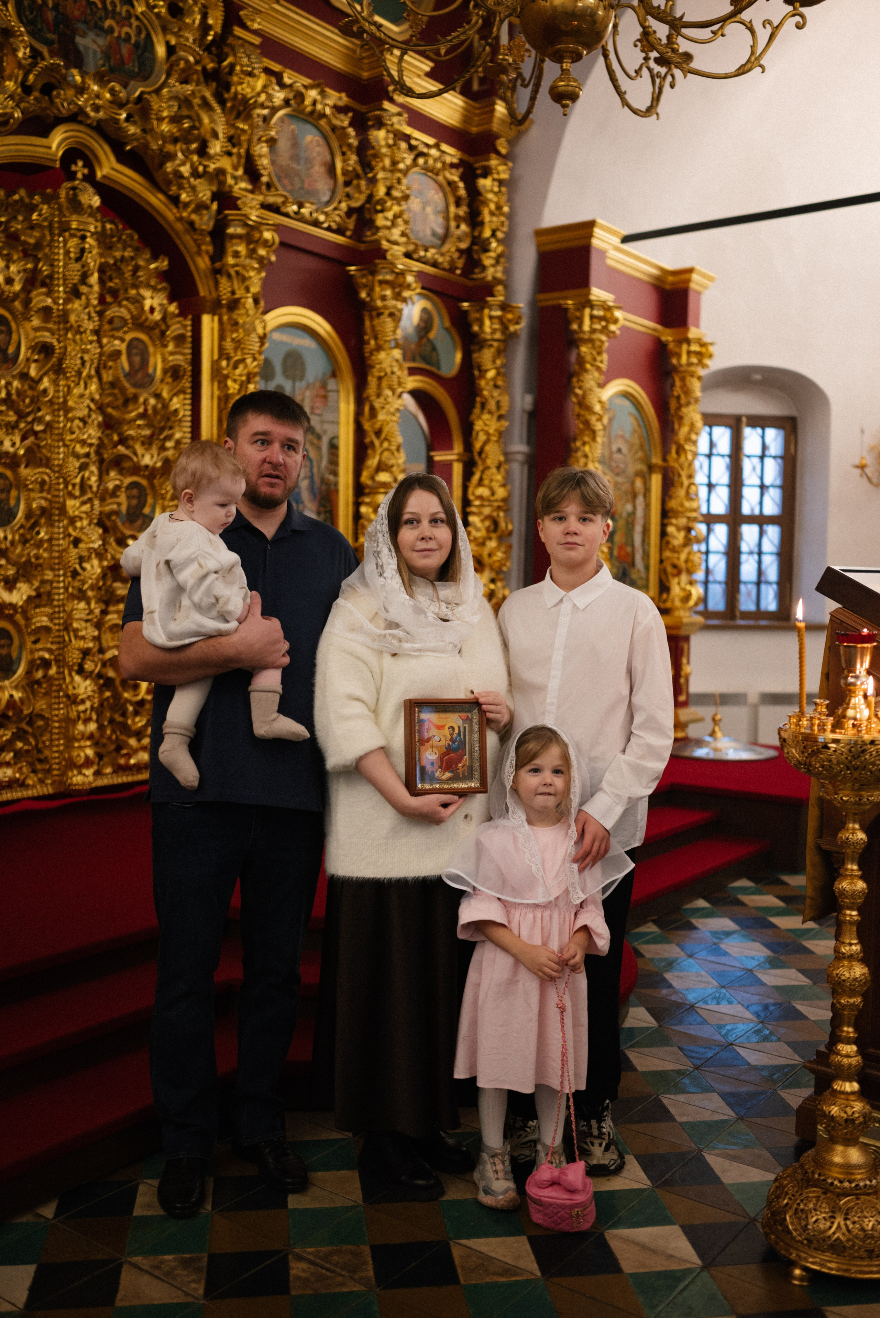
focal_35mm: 35
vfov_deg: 54.4
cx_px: 440
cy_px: 659
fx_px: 1282
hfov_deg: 37.9
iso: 800
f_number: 1.8
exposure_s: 1/320
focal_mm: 35
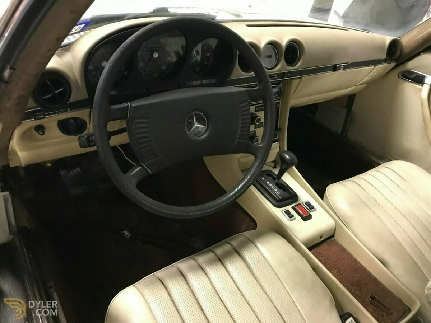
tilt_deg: -33.2
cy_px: 162
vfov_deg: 49.7
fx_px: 349
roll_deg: -7.8
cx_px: 216
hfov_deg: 63.4
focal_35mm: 28
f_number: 1.8
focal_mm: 3.99
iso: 100
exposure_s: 1/6
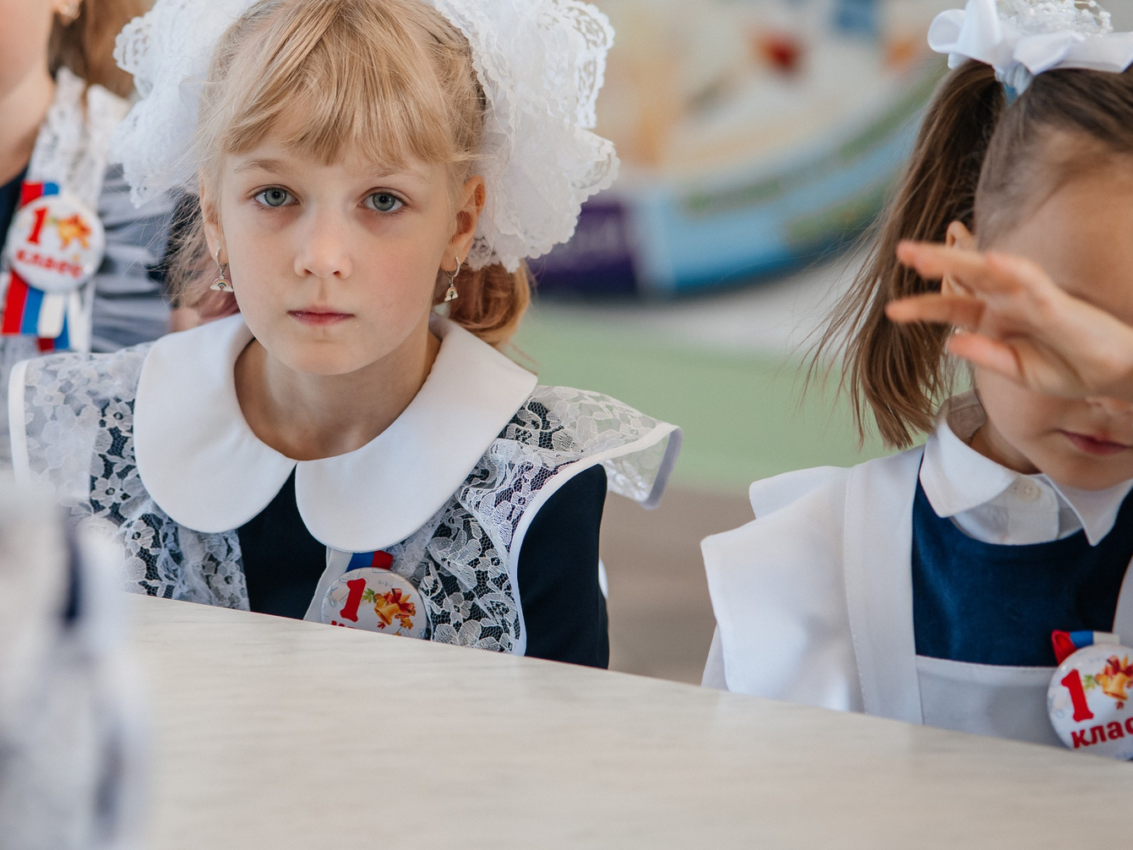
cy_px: 250
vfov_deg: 9.5
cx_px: 253
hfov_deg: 12.6
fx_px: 5106
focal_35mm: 156
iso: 640
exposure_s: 1/250
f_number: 2.2
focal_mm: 85
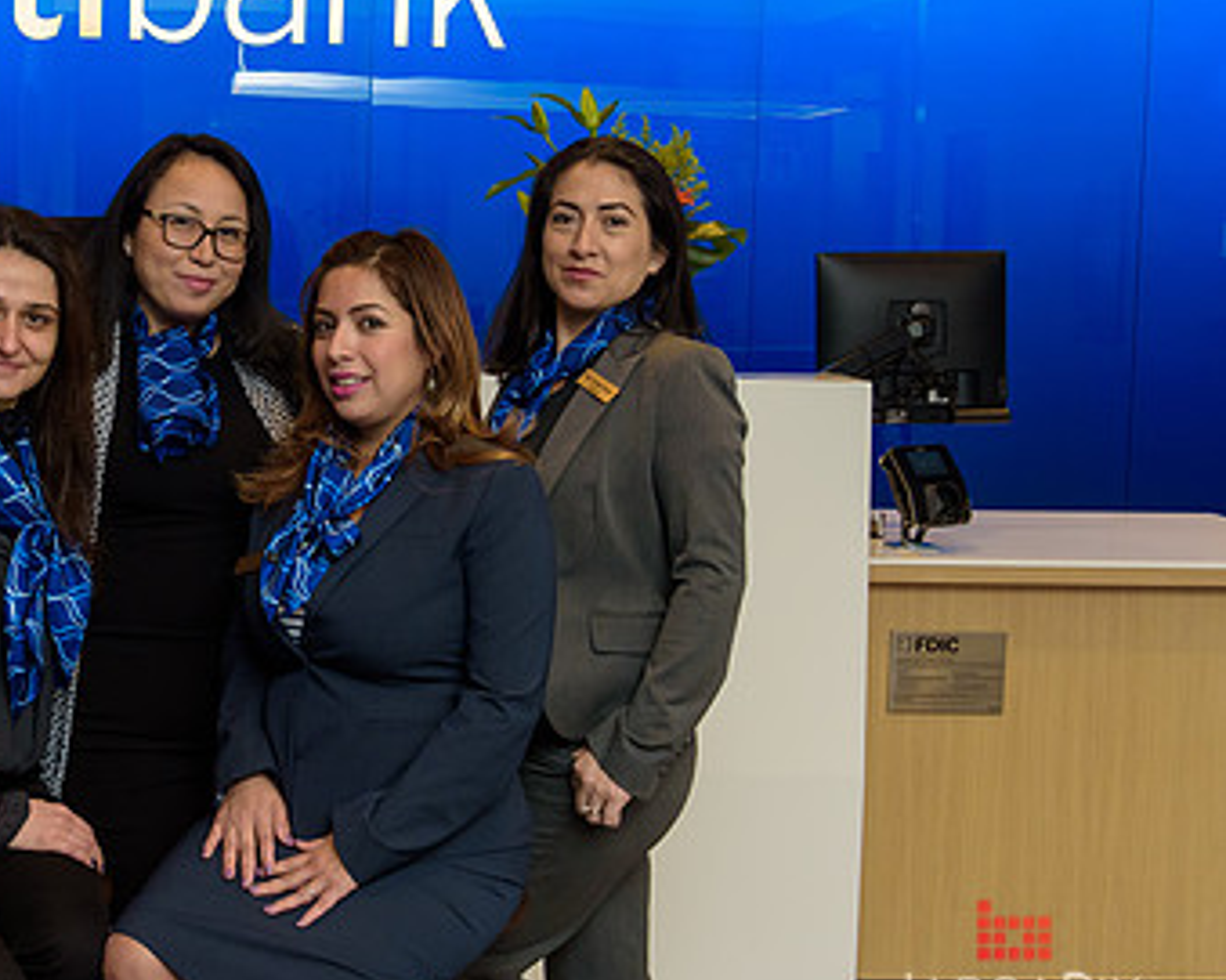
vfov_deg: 24.9
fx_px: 2213
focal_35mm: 61
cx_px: 184
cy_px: 389
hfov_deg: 30.0
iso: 1600
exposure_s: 1/125
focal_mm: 38
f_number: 8
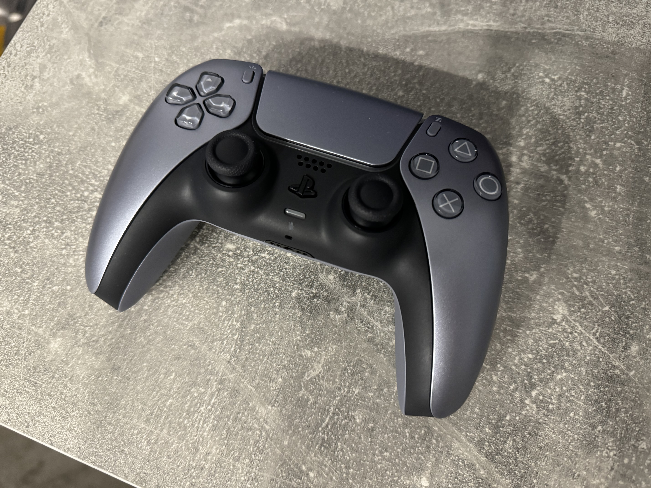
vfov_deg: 56.8
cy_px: 244
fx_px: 451
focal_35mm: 24
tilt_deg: -73.5
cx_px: 326
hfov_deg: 71.6
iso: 800
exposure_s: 1/33
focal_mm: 6.76
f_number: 1.78
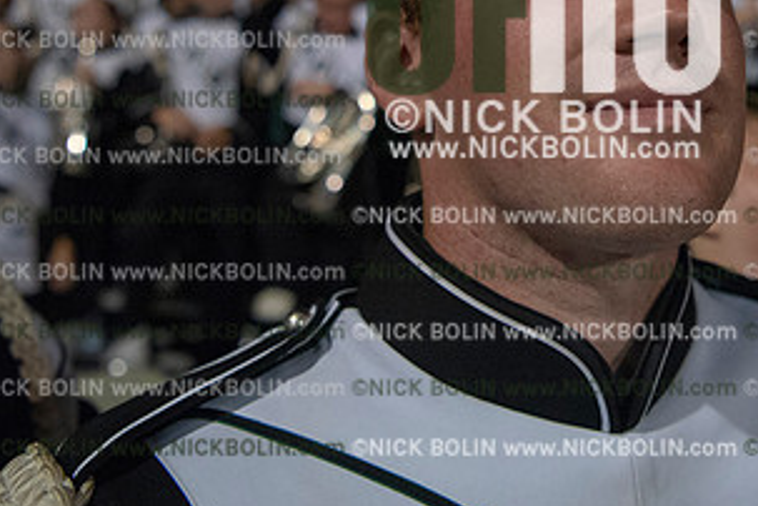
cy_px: 41
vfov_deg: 28.0
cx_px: 543
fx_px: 968
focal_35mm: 46
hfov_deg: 41.8
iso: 3200
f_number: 3.2
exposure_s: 1/500
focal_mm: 24
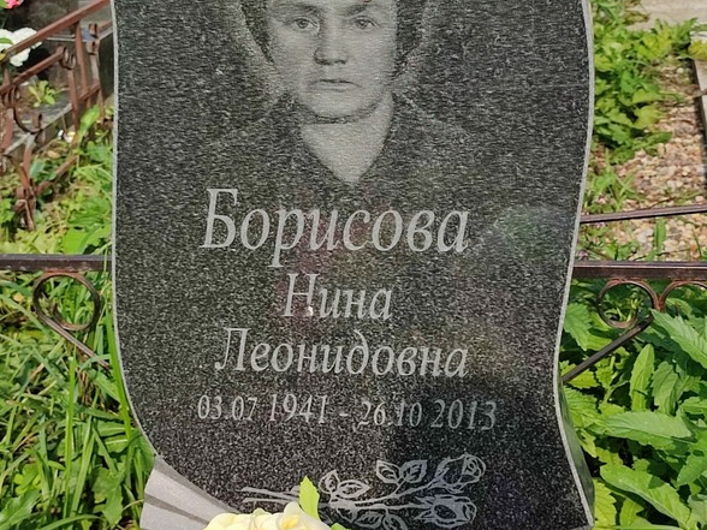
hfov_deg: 53.9
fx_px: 694
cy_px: 196
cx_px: 326
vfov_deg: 41.5
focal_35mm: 34
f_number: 1.9
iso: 50
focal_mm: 6.04
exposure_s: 1/732
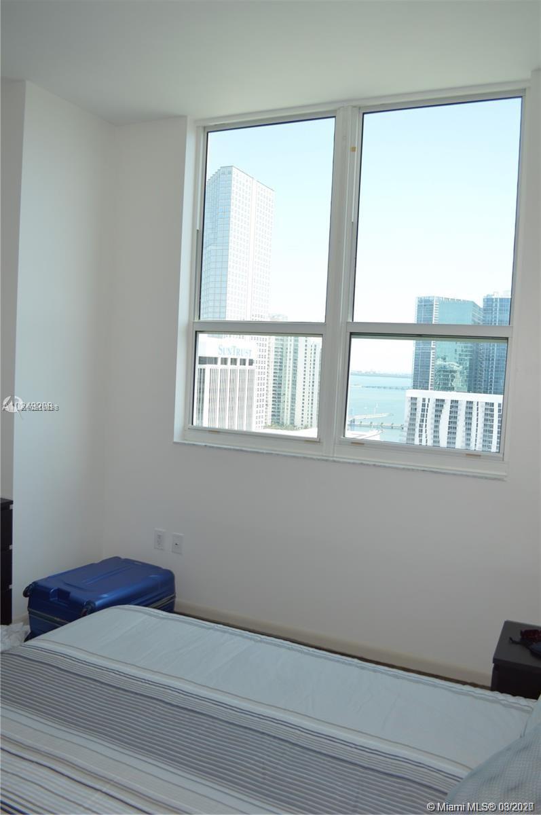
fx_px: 610
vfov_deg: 67.4
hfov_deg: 47.8
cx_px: 270
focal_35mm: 27
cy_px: 408
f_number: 4
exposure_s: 1/200
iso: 100
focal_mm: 18
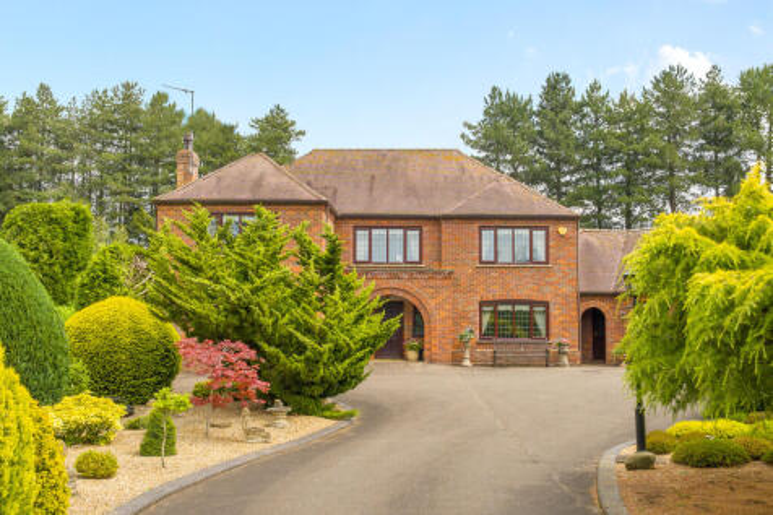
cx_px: 386
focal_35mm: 36
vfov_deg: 36.8
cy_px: 258
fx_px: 773
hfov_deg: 53.1
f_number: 8
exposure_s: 1/640
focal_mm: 24
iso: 400
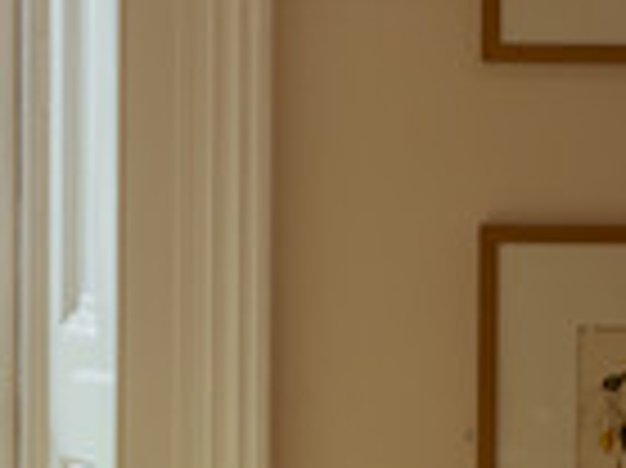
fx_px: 6161
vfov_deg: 4.4
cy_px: 398
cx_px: -545
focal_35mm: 341
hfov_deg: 5.7
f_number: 2.2
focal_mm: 85
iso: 100
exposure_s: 1/640
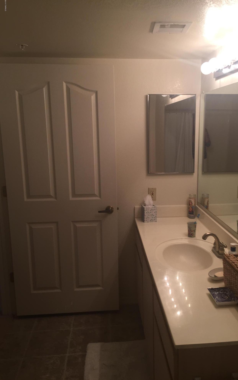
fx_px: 322
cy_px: 190
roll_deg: +1.3
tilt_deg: -10.1
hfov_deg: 40.5
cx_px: 140
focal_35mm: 31
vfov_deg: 61.2
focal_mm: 4.15
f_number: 2.2
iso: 32
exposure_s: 1/40
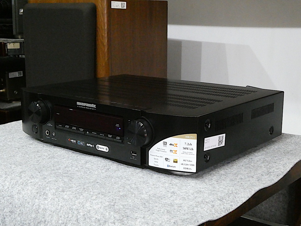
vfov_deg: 27.0
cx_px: 150
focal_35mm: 54
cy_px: 113
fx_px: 470
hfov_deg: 35.5
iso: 1600
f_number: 6.3
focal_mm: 9.6
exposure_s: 1/30
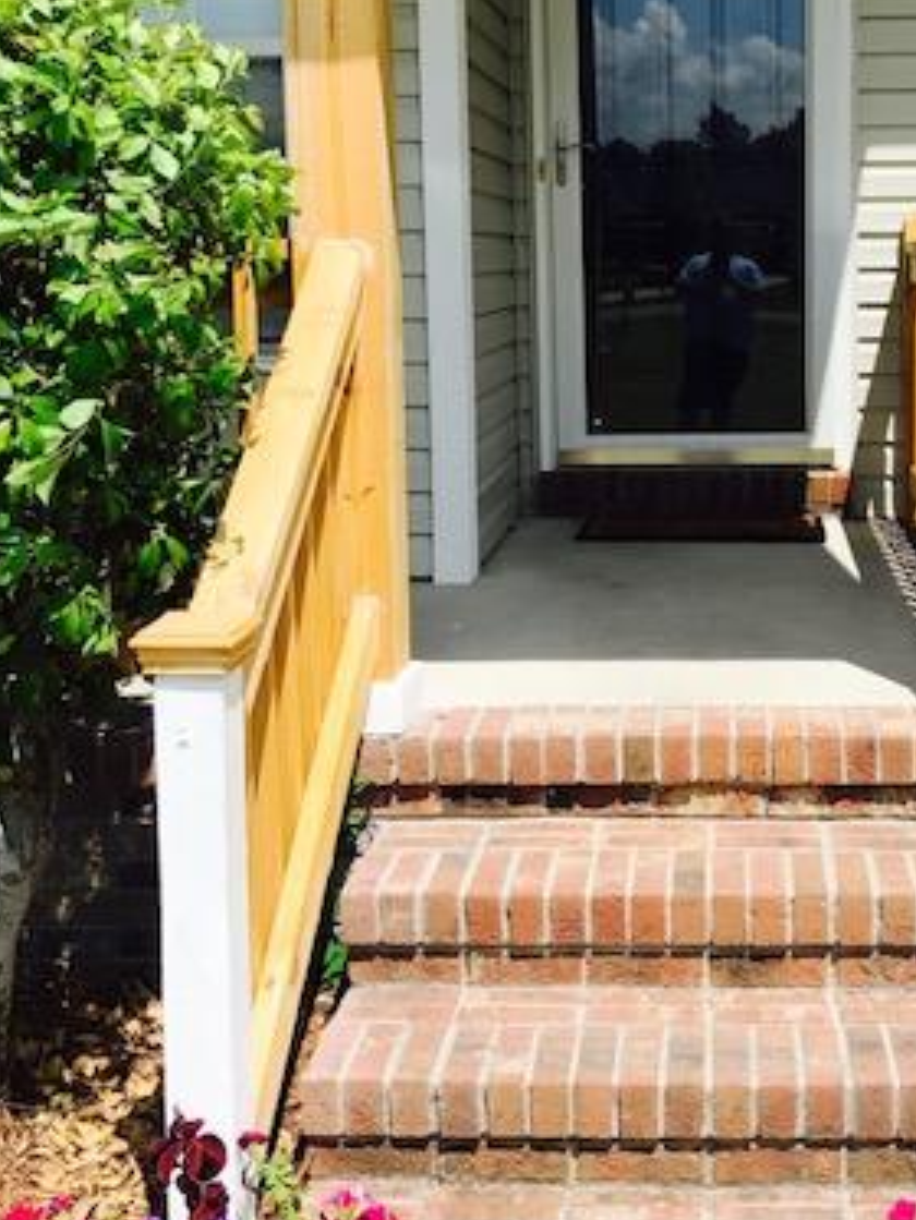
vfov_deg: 39.4
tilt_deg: -4.4
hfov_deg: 29.9
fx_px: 1693
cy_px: 461
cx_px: 664
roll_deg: +1.4
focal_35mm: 48
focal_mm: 3.99
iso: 20
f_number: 1.8
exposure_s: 1/2398
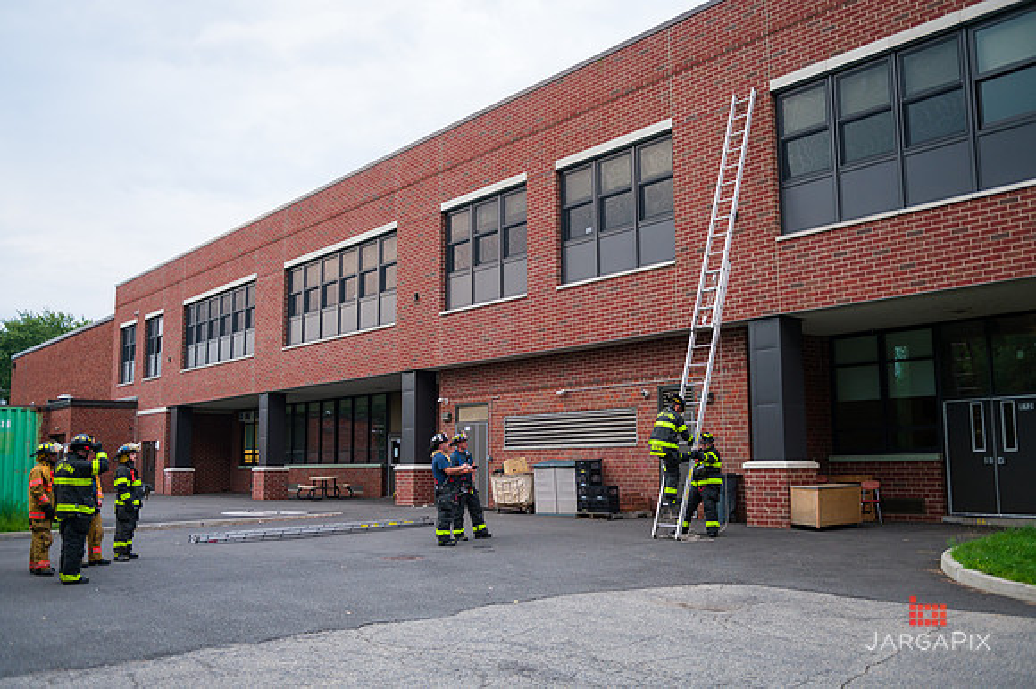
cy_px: 344
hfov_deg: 55.8
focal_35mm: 34
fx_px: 978
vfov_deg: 38.8
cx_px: 518
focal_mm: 34
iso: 500
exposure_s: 1/200
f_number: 3.2
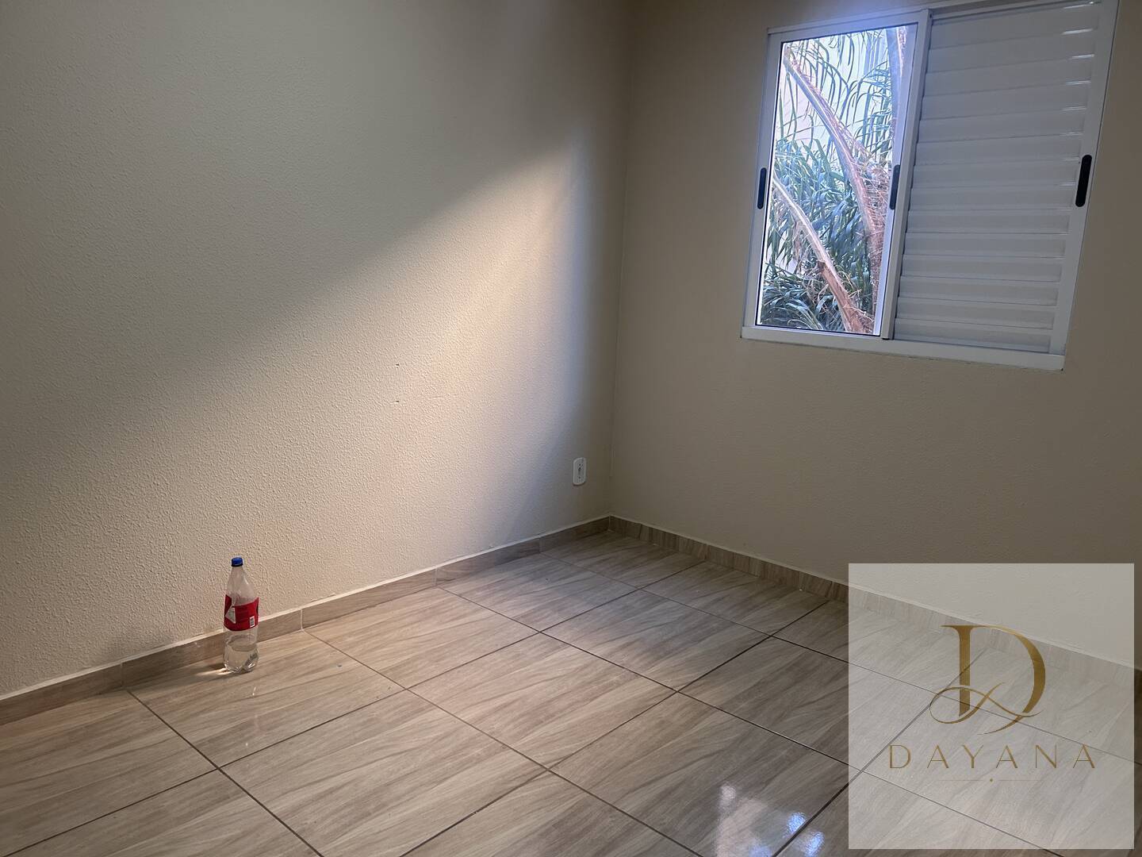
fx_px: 858
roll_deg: -2.8
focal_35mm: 26
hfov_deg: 67.3
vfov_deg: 53.1
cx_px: 571
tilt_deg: -11.1
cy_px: 428
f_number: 1.5
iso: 160
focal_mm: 5.7
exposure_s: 1/60
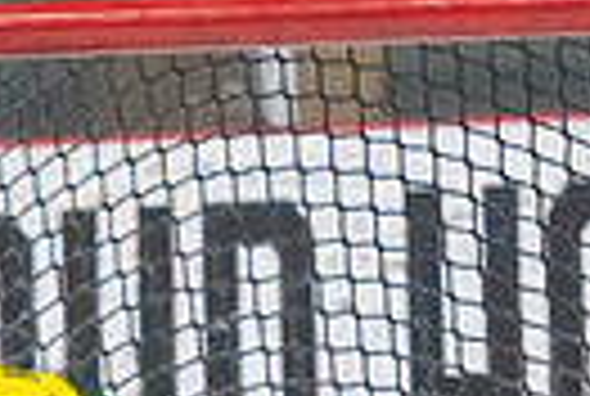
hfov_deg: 1.9
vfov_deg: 1.3
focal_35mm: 1073
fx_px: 17625
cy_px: 498
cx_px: 63
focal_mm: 135
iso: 2500
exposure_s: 1/640
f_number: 3.2
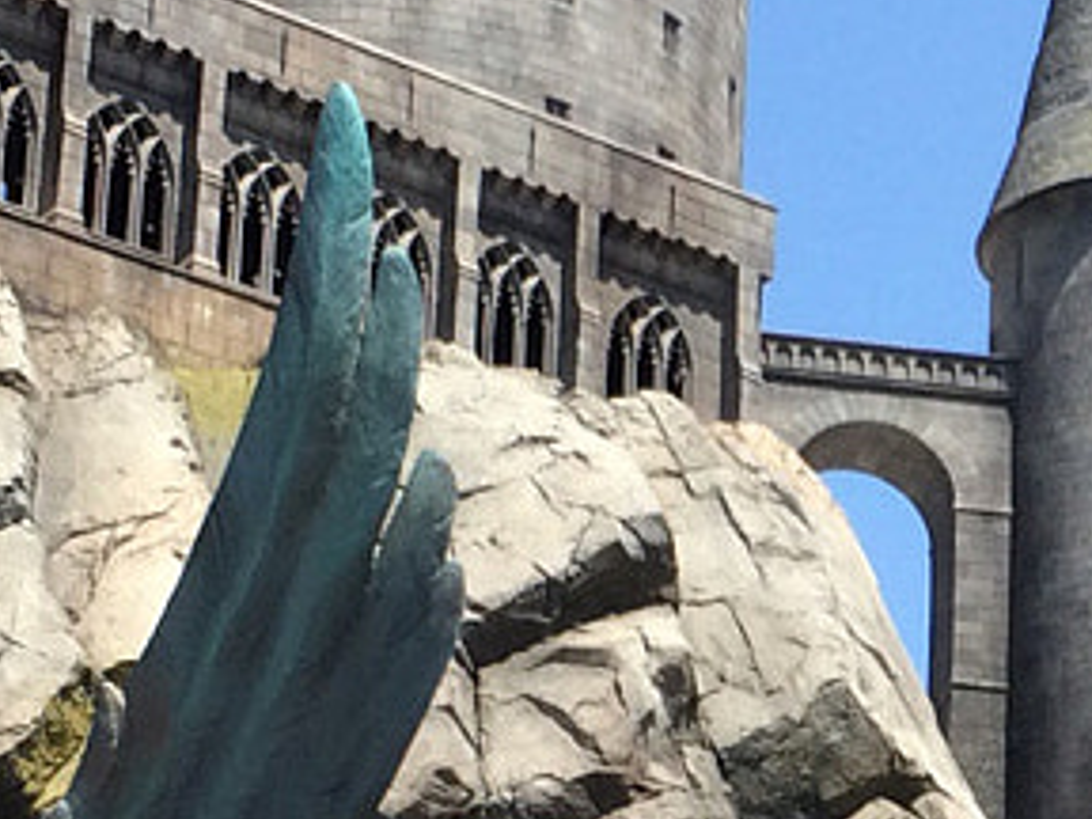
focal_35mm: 161
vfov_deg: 9.2
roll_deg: +1.8
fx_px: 5079
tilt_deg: +21.8
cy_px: 698
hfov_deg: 12.1
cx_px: 1240
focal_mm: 4.15
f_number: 2.2
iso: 32
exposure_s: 1/1208
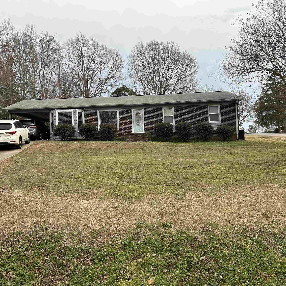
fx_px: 290
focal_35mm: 31
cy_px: 142
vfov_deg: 52.5
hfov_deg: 52.5
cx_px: 136
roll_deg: +2.2
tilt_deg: +1.4
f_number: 1.5
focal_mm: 5.7
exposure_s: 1/696
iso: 50
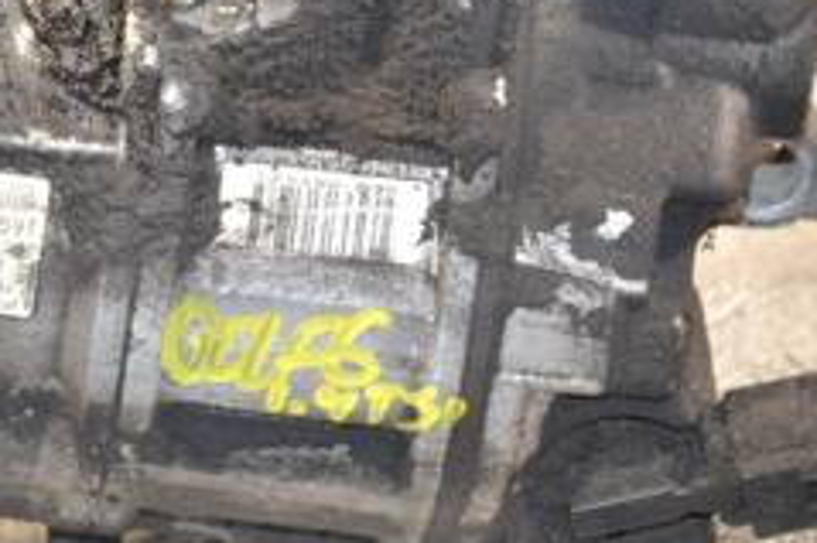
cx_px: 92
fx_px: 5987
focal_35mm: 264
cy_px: 116
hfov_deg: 7.8
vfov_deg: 5.2
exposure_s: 1/60
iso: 800
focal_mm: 70
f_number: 5.3
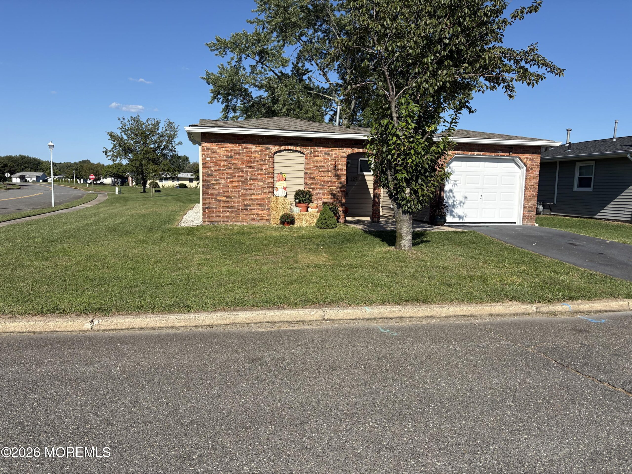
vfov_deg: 53.1
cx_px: 316
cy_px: 237
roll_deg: -0.4
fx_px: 475
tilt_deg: -6.1
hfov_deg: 67.3
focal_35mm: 26
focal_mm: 5.96
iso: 50
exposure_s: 1/3623
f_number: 1.6
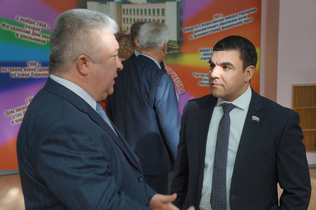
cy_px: 105
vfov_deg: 24.3
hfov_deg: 36.0
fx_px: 487
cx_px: 158
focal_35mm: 56
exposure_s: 1/160
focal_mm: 37
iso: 500
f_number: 4.5
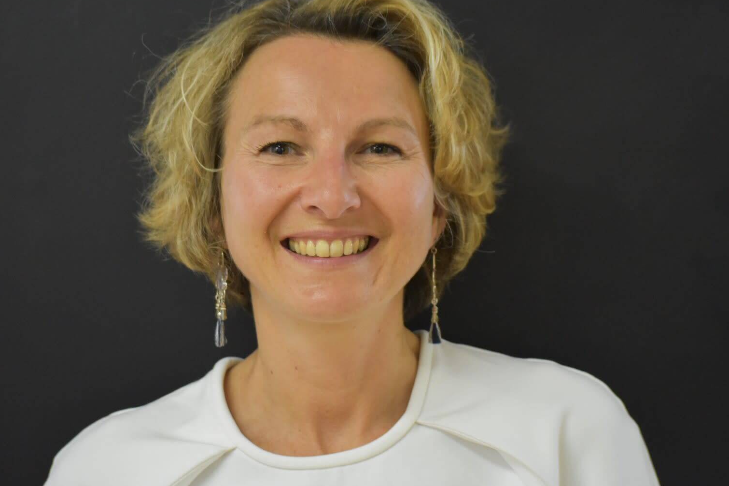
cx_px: 388
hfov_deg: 23.0
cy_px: 239
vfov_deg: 15.4
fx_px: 1792
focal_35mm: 89
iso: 3600
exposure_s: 1/60
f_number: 4
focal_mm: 55
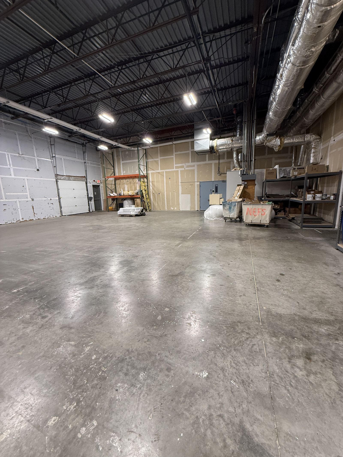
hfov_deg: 85.7
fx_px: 185
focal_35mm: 14
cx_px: 172
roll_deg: +1.4
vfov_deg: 102.1
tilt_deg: -10.4
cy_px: 228
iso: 250
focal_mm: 2.22
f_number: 2.2
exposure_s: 1/99
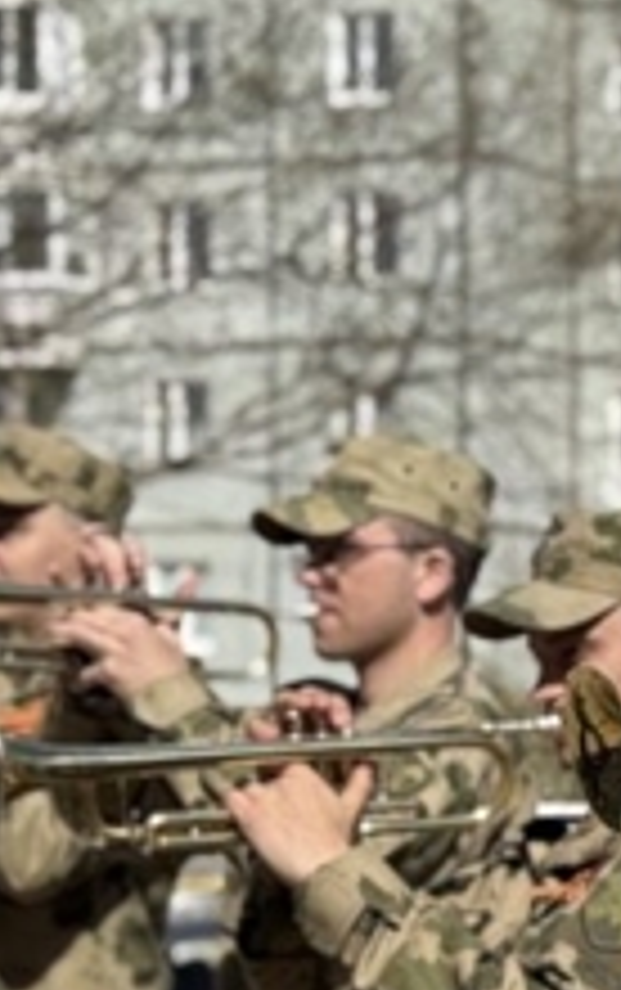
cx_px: 1262
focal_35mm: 154
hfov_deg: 8.1
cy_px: 774
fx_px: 4159
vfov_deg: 13.5
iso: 64
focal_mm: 6.76
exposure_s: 1/6536
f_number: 1.78
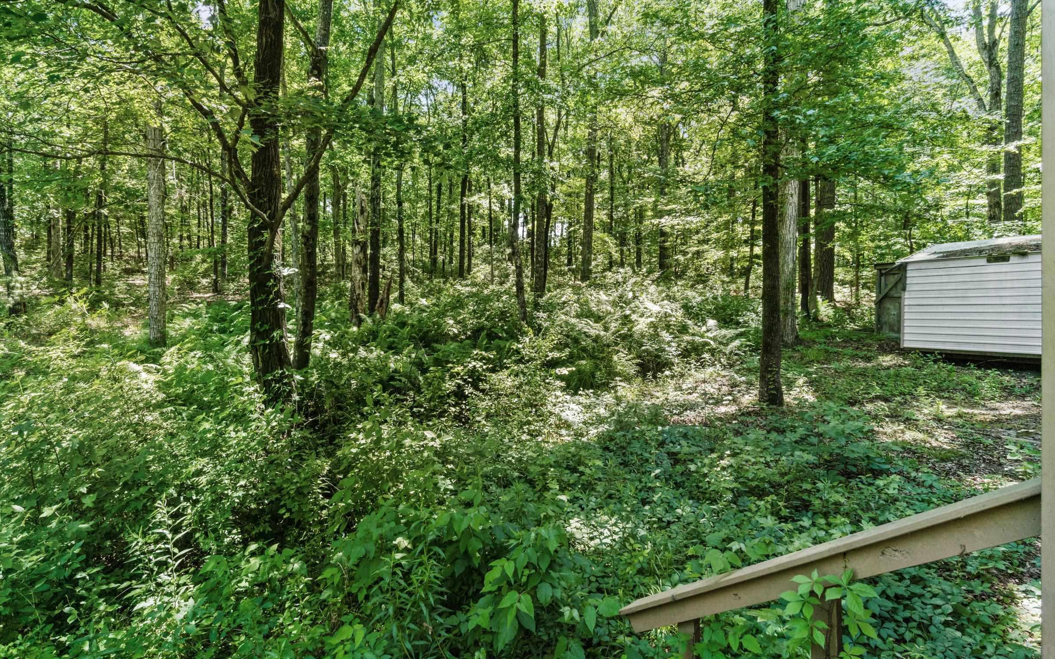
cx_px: 509
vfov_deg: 62.2
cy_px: 324
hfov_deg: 88.0
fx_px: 546
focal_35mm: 19
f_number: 9
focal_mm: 12
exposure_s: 1/125
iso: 250
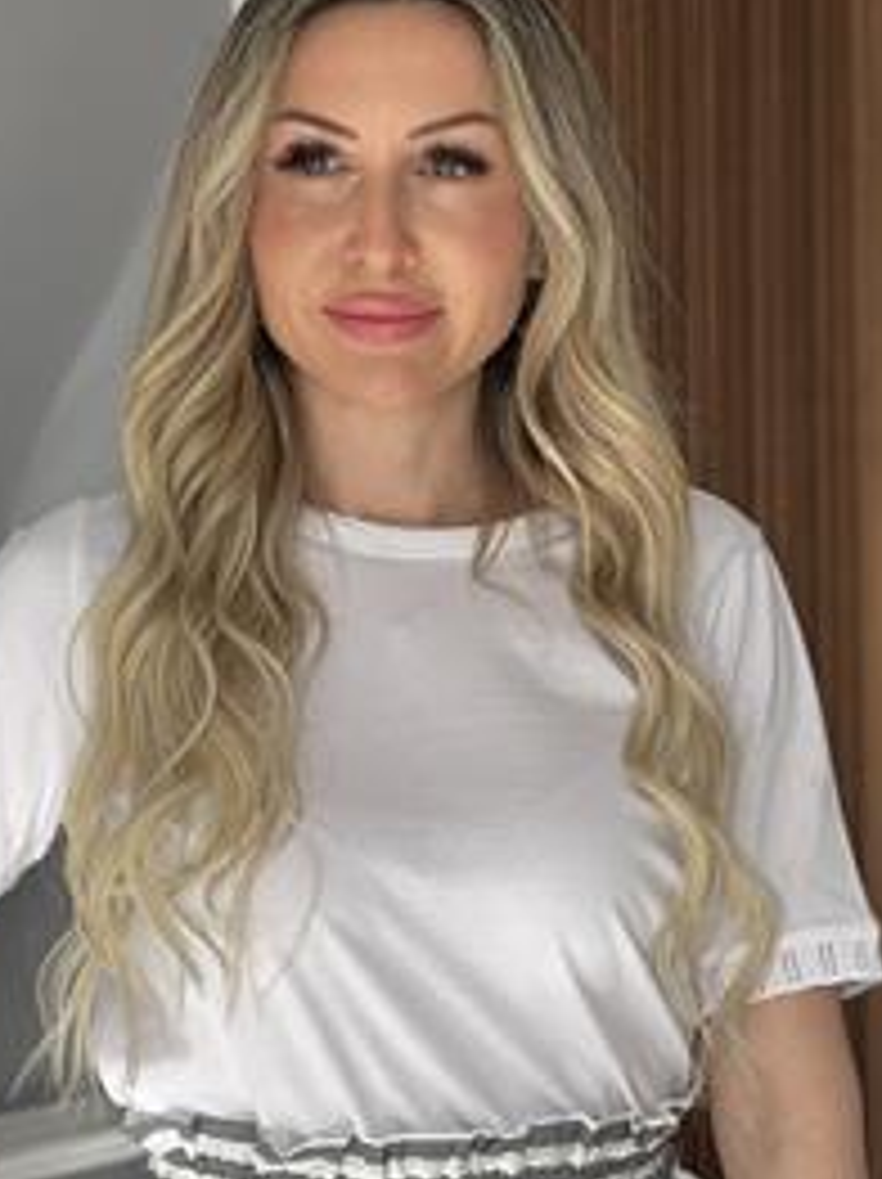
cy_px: 770
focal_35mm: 153
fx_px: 5206
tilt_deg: -1.9
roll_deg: +1.0
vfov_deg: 12.9
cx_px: 306
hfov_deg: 9.7
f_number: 2.8
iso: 100
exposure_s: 1/121
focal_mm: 9
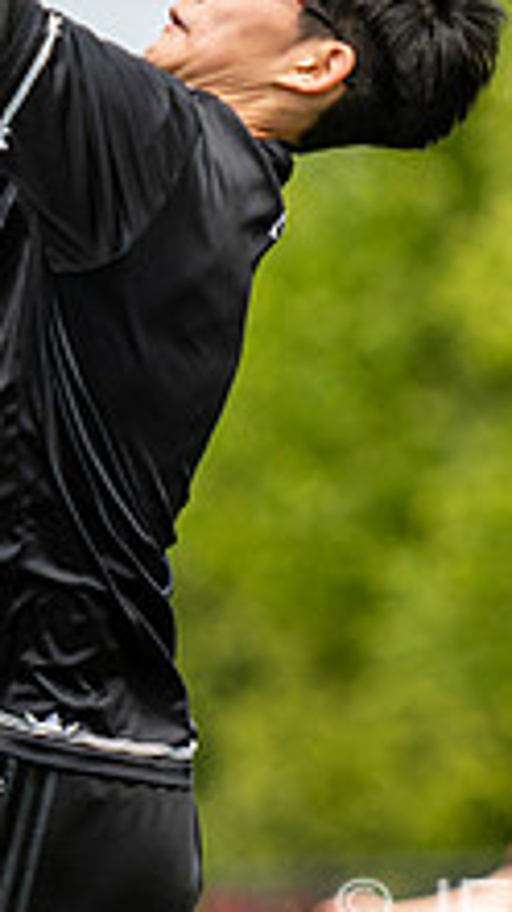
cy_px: 283
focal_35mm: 762
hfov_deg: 1.6
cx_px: 62
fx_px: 18426
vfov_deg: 2.8
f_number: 2.8
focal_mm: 185
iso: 110
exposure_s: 1/1000
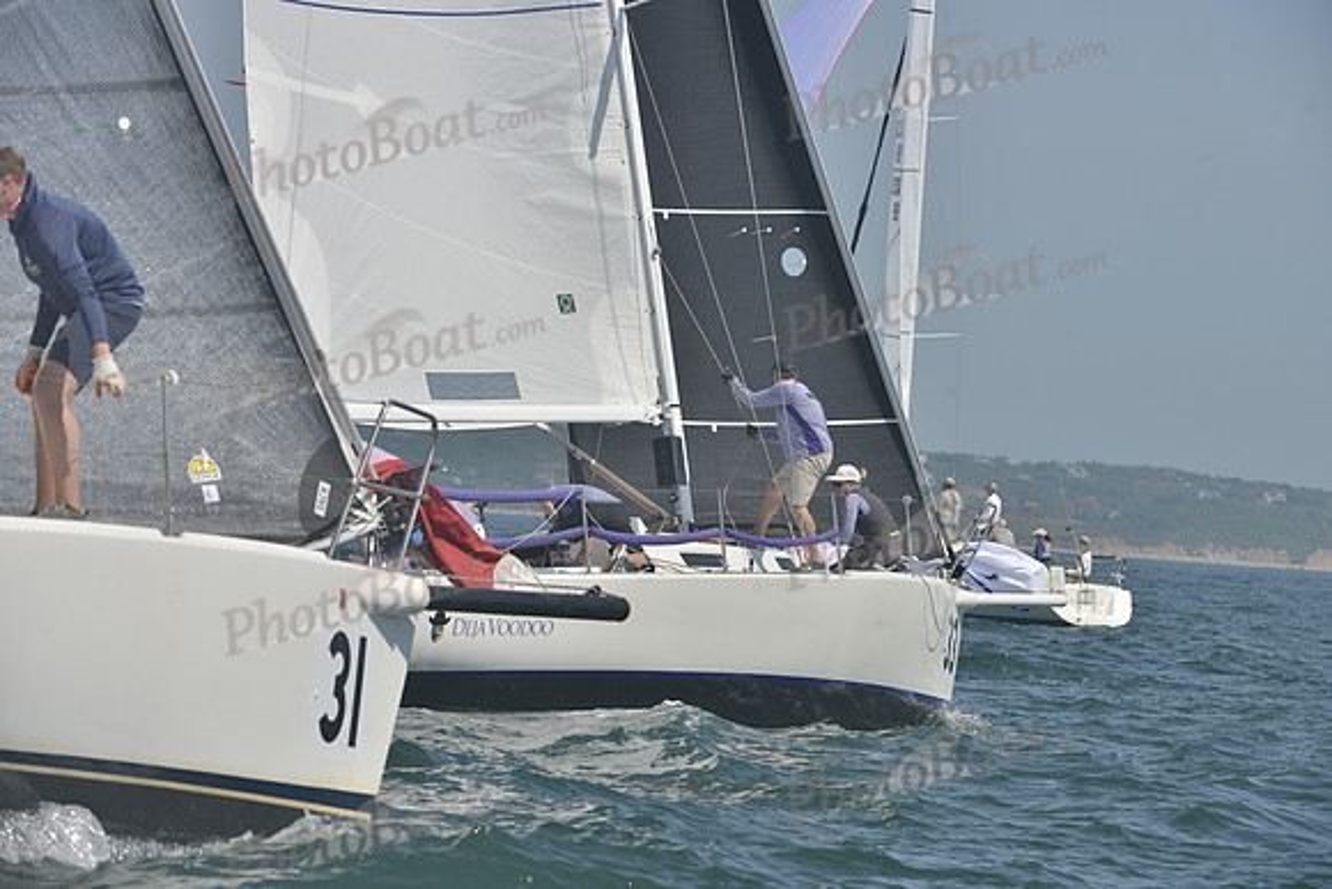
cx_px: 666
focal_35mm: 200
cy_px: 444
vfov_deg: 6.9
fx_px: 7401
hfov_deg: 10.3
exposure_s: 1/1000
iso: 280
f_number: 9
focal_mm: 200
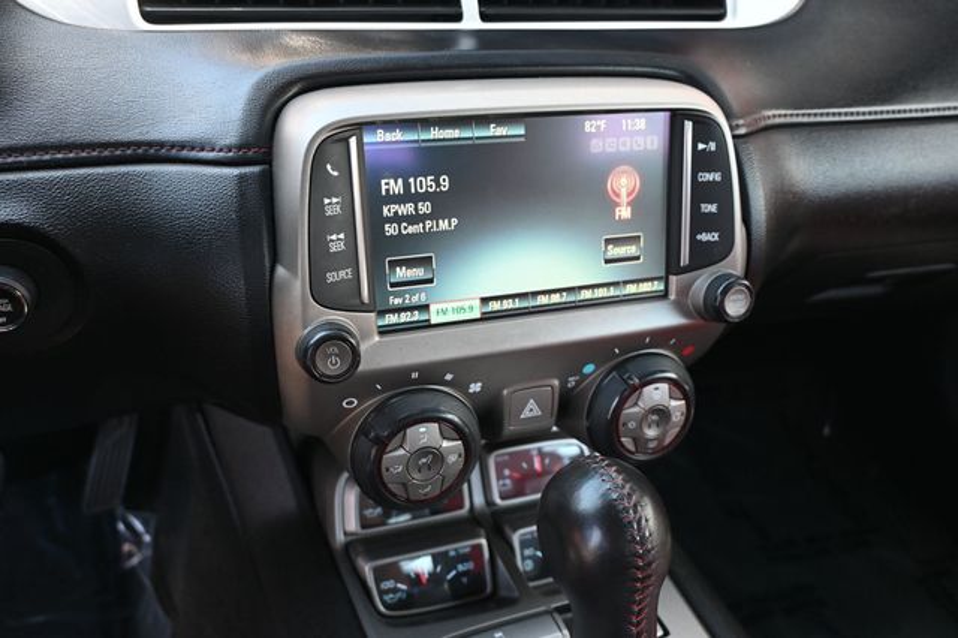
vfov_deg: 44.6
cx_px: 479
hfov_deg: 63.2
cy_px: 319
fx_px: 778
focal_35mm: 29
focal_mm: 19.5
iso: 900
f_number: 3.8
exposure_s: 1/125
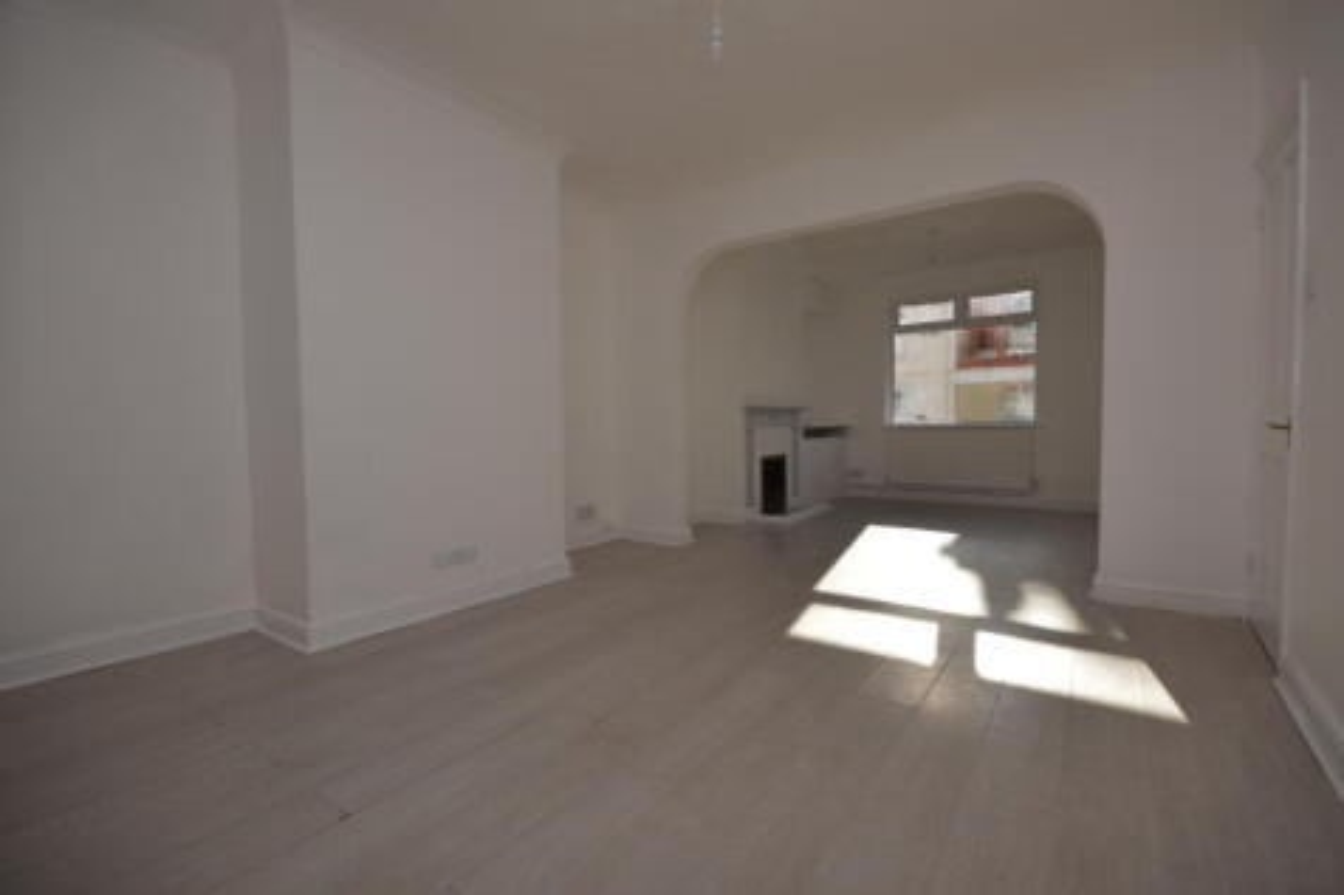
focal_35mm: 15
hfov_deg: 100.4
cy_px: 448
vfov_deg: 77.3
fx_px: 560
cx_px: 672
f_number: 8
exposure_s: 1/200
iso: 100
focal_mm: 10
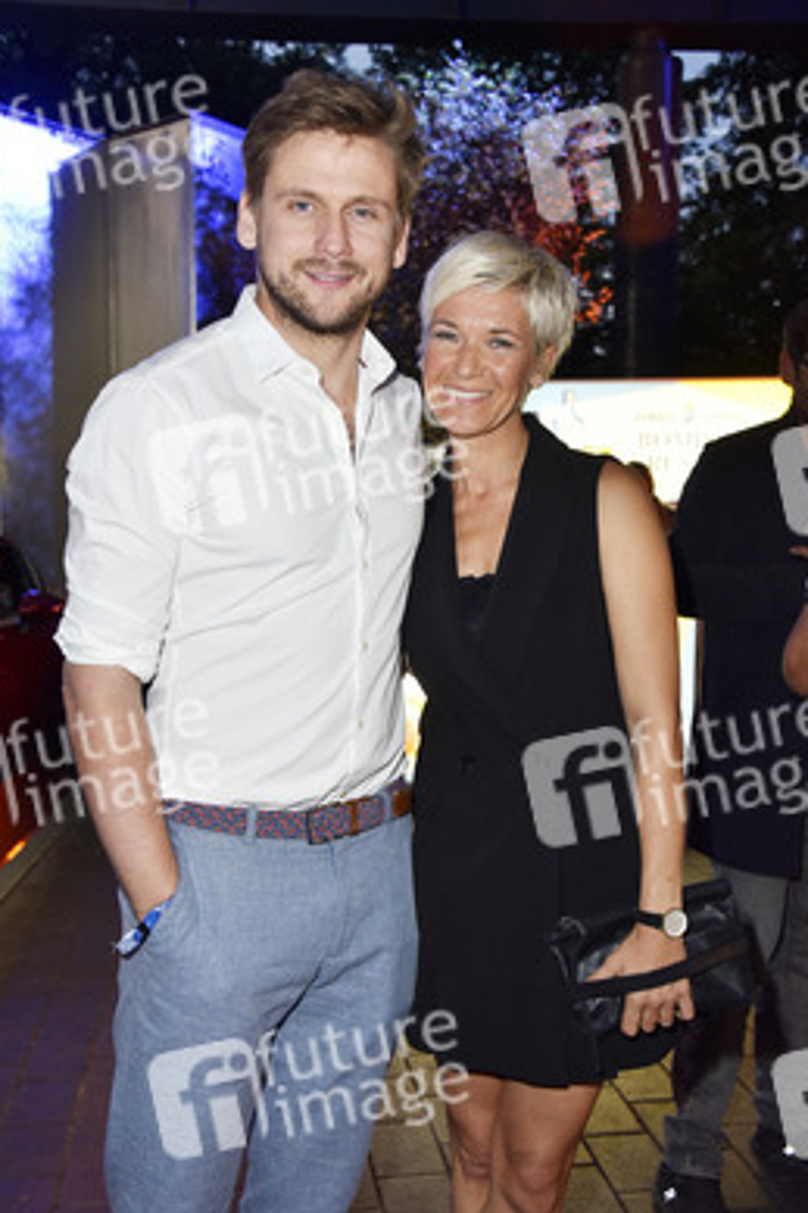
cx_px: 399
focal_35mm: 37
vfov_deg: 51.9
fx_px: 1247
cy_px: 617
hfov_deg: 35.9
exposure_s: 1/80
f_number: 5.6
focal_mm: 36
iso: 800
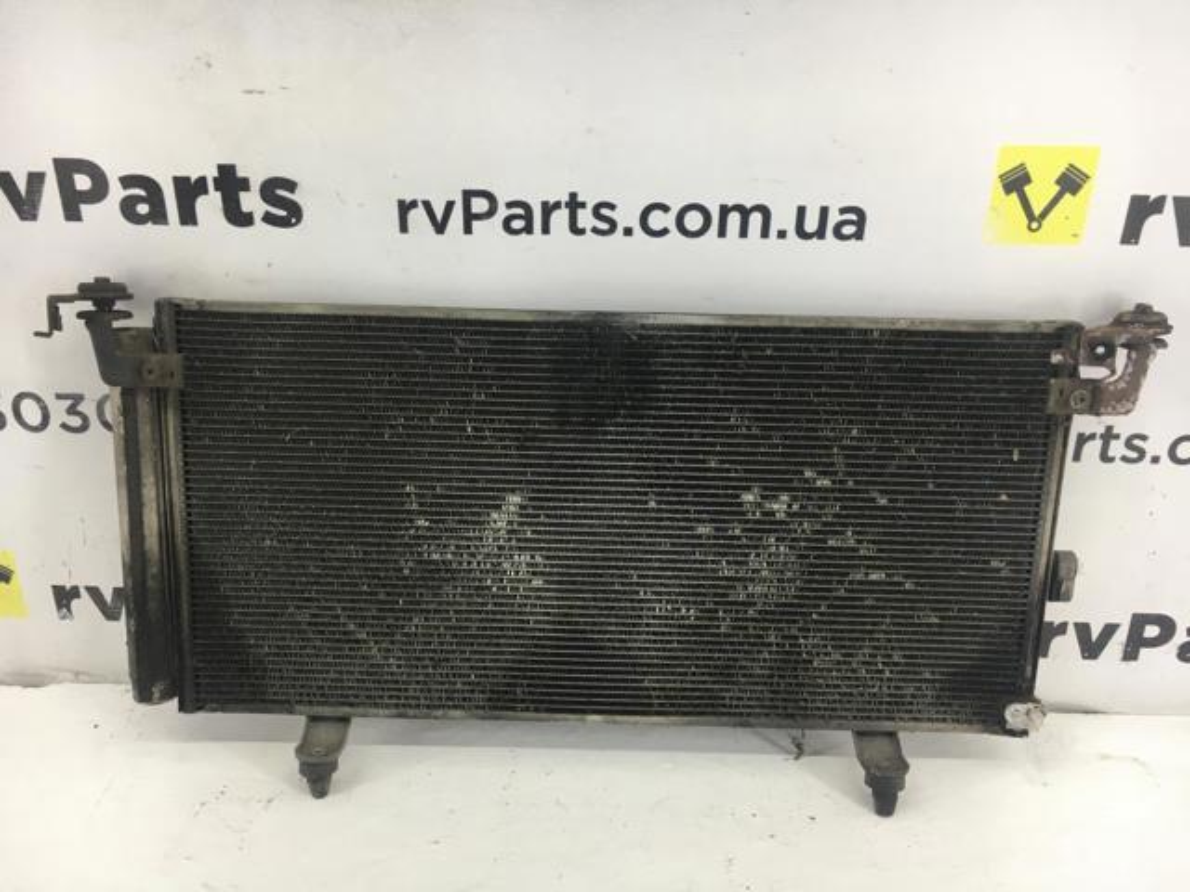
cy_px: 446
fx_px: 997
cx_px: 595
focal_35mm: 29
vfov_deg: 48.2
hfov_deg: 61.7
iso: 25
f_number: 2.2
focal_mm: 4.15
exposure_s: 1/33
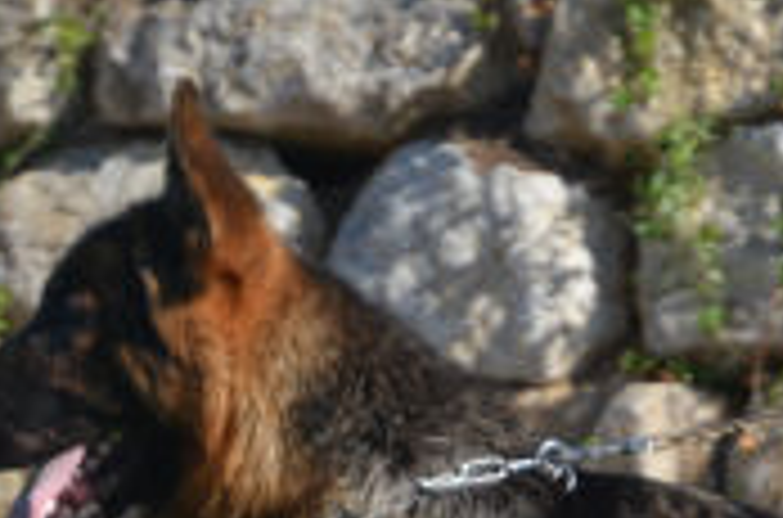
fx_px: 10303
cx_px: 819
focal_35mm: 475
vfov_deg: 2.9
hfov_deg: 4.3
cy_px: 815
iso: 100
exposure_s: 1/250
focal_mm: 100
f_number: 8
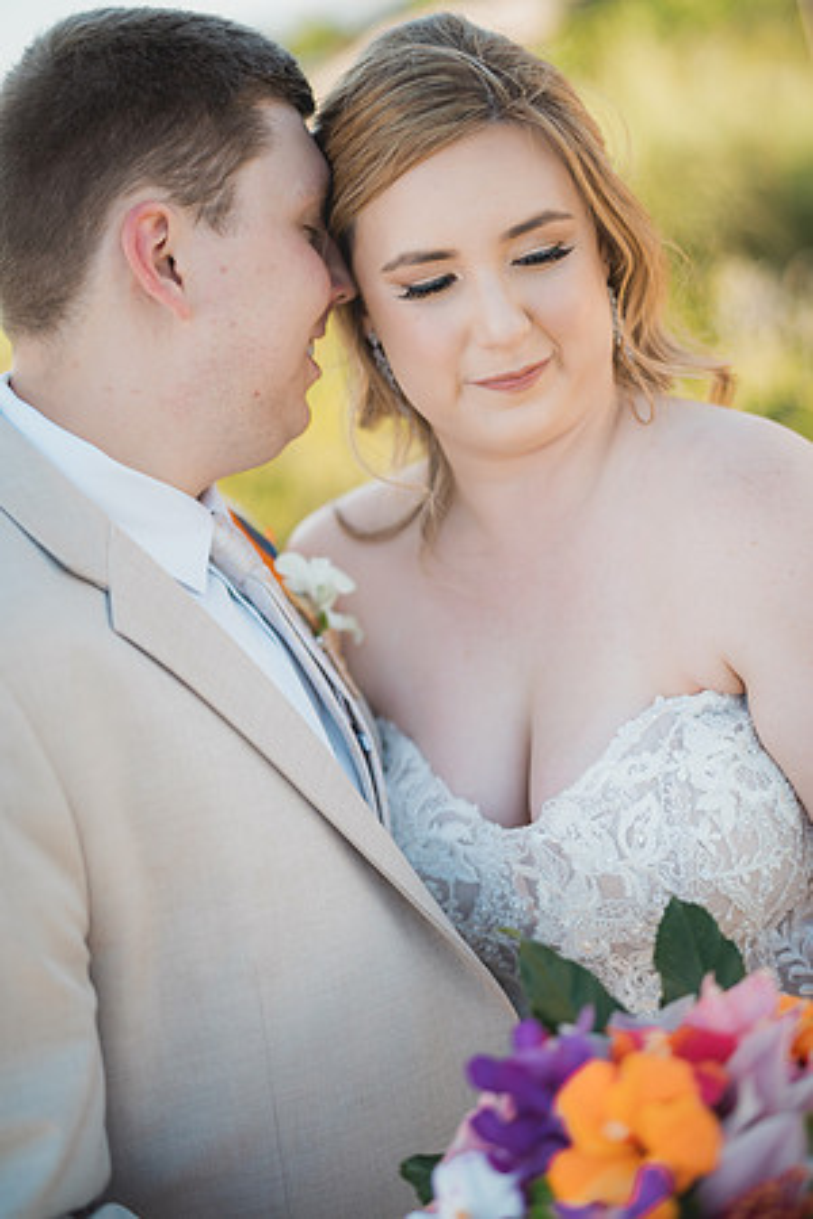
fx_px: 1694
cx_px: 406
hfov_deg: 27.0
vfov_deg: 39.6
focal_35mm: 50
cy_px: 610
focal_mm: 50
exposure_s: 1/1600
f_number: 1.4
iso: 125
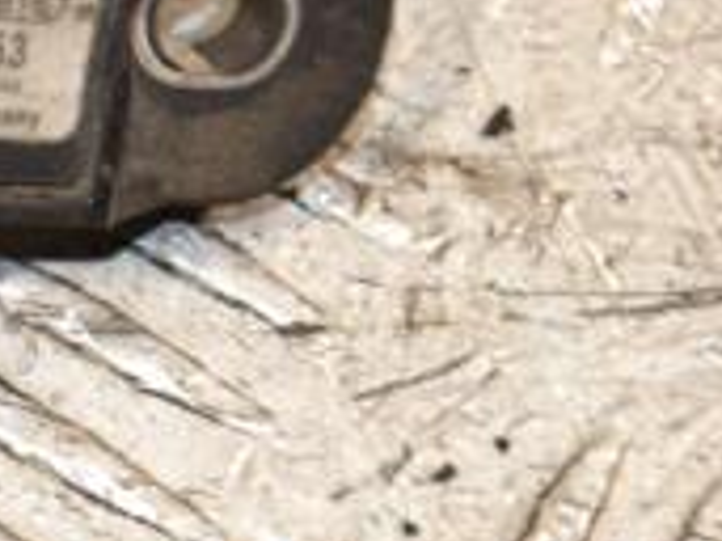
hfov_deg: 4.2
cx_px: -469
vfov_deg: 3.2
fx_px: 9713
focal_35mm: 466
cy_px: 165
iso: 800
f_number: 5.6
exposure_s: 1/160
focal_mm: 92
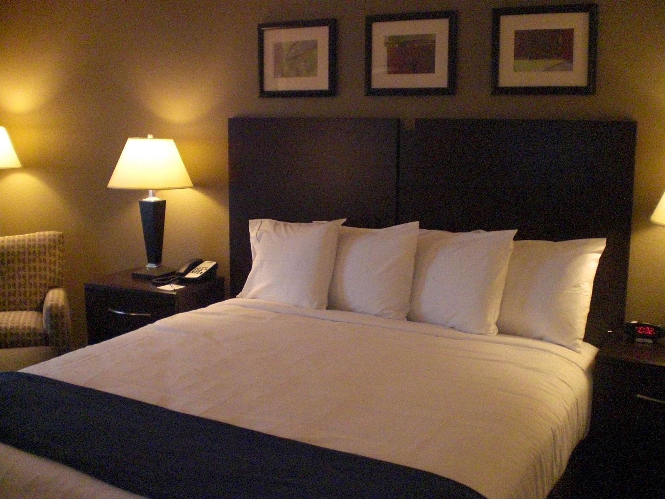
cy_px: 250
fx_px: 730
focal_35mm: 38
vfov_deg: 37.7
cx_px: 332
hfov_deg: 49.0
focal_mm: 6.3
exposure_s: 1/125
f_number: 3.1
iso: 800
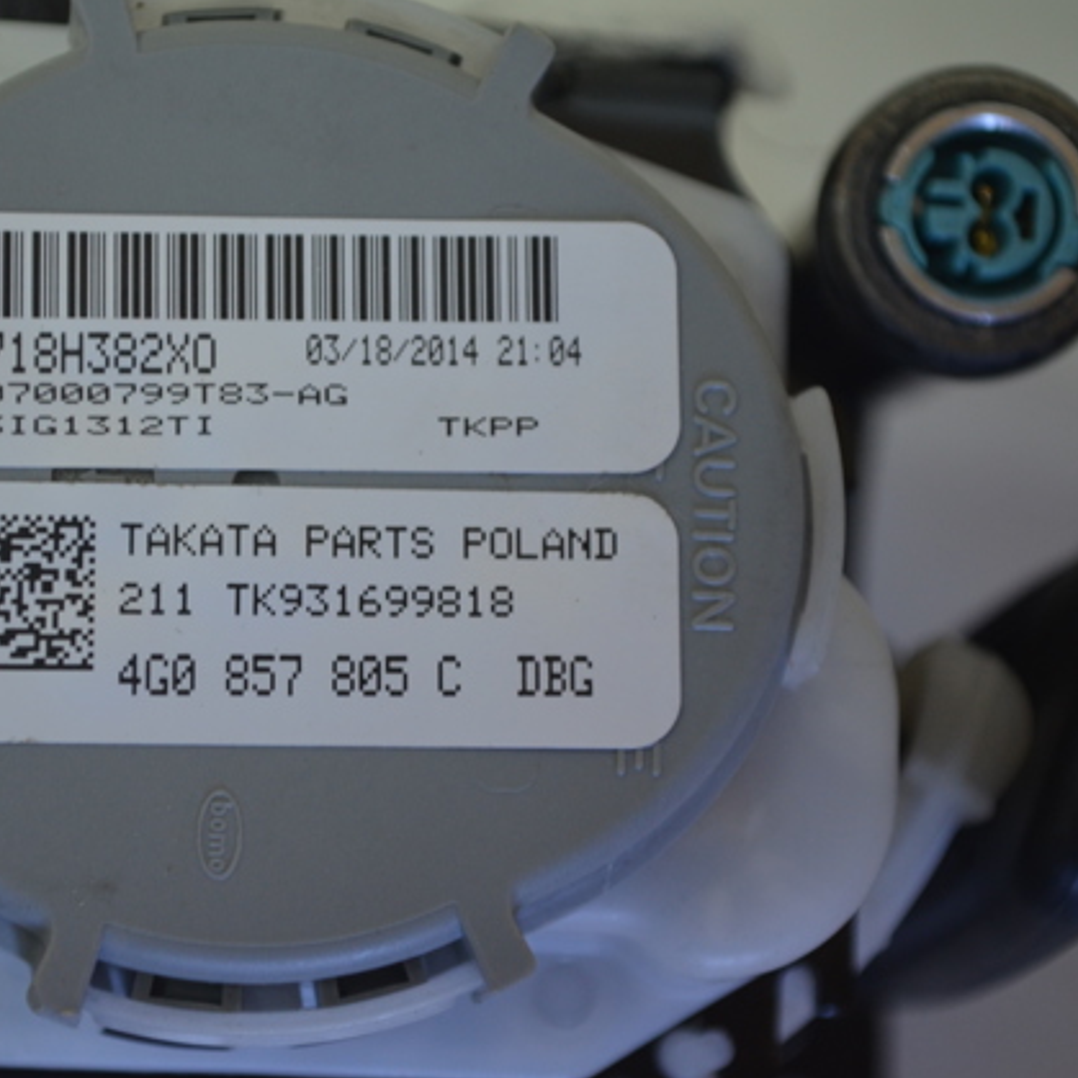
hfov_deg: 17.9
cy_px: 539
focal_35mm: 97
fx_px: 3418
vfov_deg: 17.9
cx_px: 352
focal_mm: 50
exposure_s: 1/60
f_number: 5.6
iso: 800
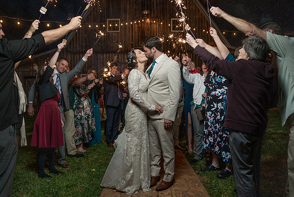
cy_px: 102
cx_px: 142
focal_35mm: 28
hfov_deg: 65.4
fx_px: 229
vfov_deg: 46.4
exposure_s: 1/200
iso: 2000
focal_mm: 24
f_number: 2.8
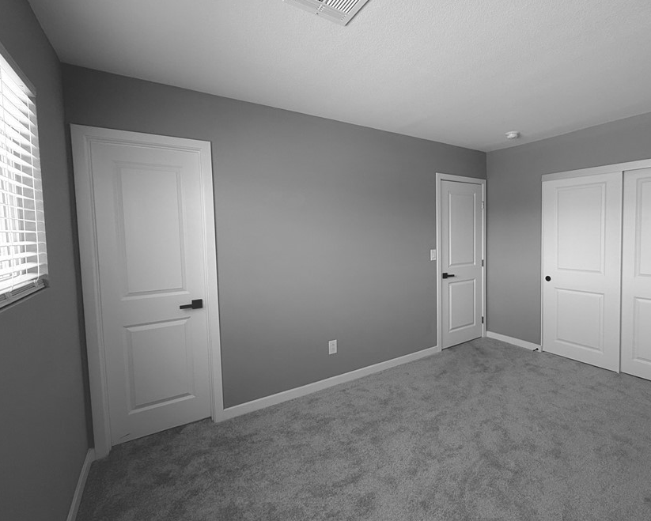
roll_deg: +1.2
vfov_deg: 77.0
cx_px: 389
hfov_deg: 88.5
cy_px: 251
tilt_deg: -2.8
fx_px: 328
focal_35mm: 17
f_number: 2.2
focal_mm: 2.22
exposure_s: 1/71
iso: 100
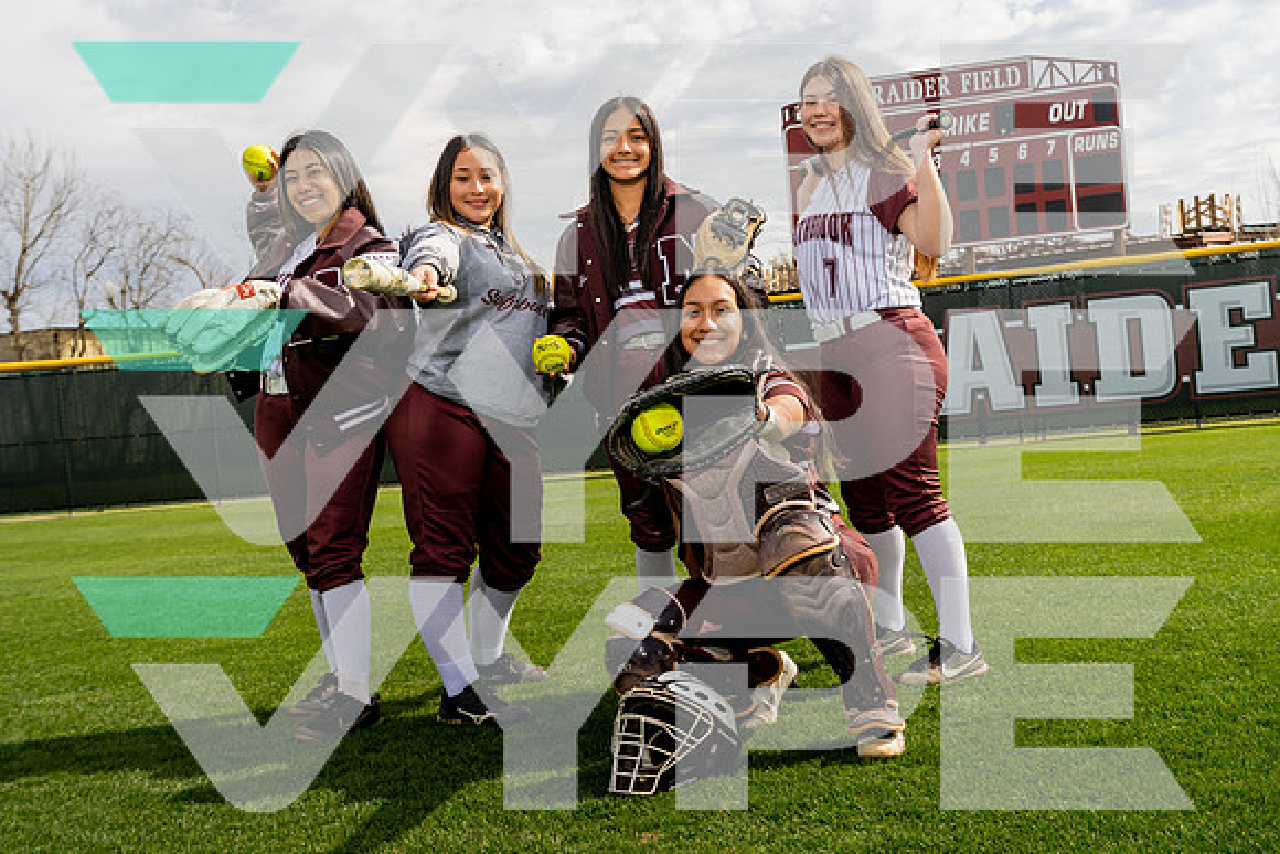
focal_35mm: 40
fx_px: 1422
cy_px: 427
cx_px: 640
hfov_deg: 48.4
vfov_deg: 33.4
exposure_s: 1/250
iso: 100
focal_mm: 40
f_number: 7.1
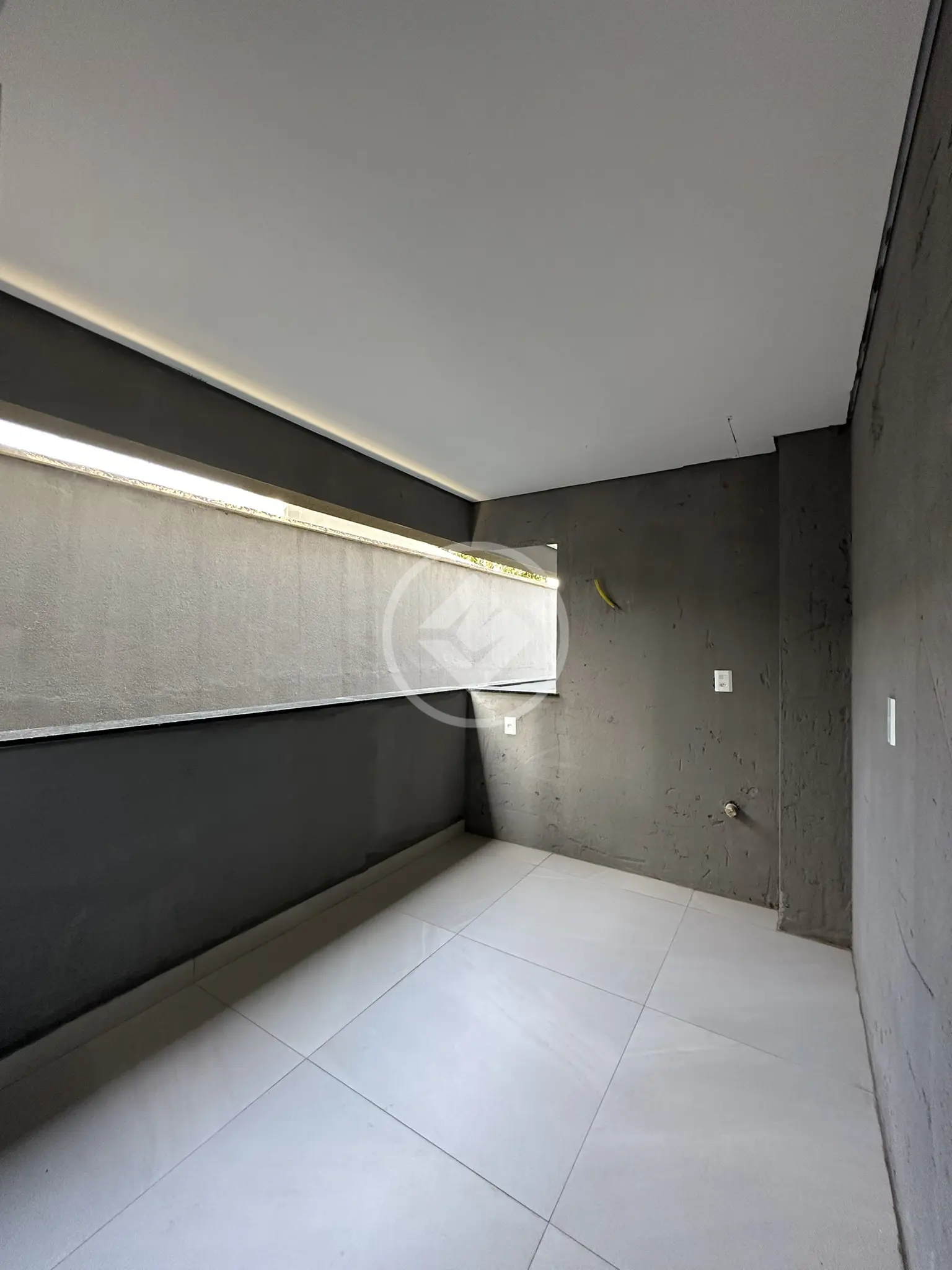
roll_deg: -0.9
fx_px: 513
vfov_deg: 102.1
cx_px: 476
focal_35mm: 14
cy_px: 635
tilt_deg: +2.1
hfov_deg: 85.7
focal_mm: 2.22
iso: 160
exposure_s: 1/99
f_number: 2.2
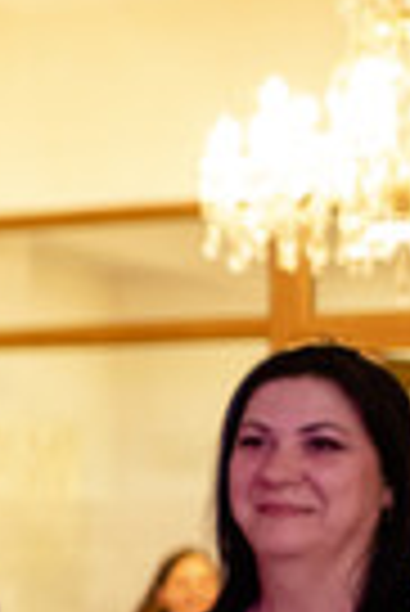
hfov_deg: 7.0
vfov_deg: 12.4
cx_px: -1009
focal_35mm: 165
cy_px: 506
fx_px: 2811
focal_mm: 23
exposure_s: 1/200
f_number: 1.4
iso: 1000
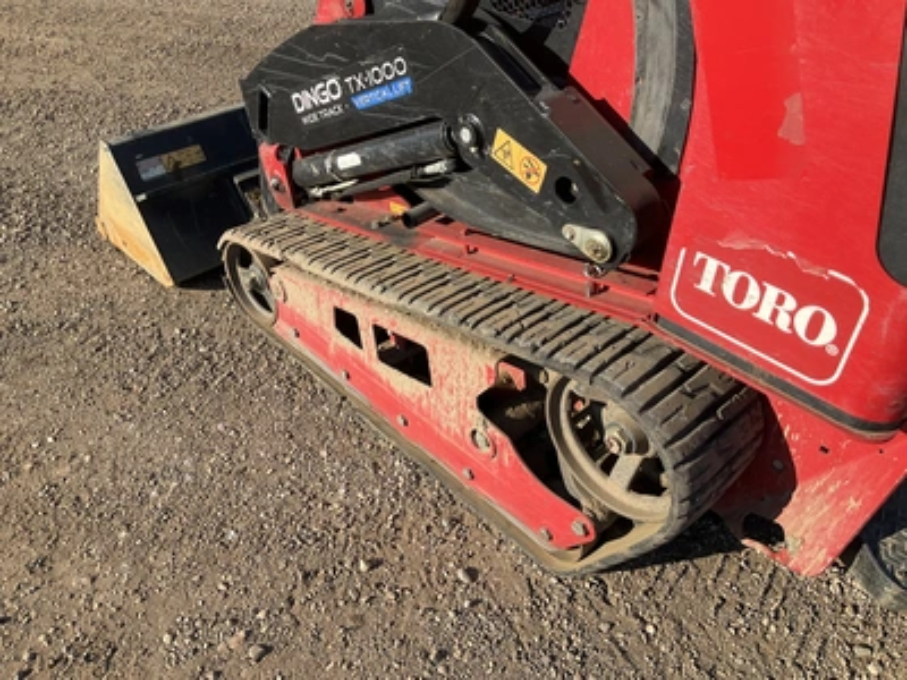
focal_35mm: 29
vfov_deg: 48.2
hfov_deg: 61.7
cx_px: 454
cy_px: 340
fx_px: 760
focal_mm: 3
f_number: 1.8
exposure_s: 1/883
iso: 25
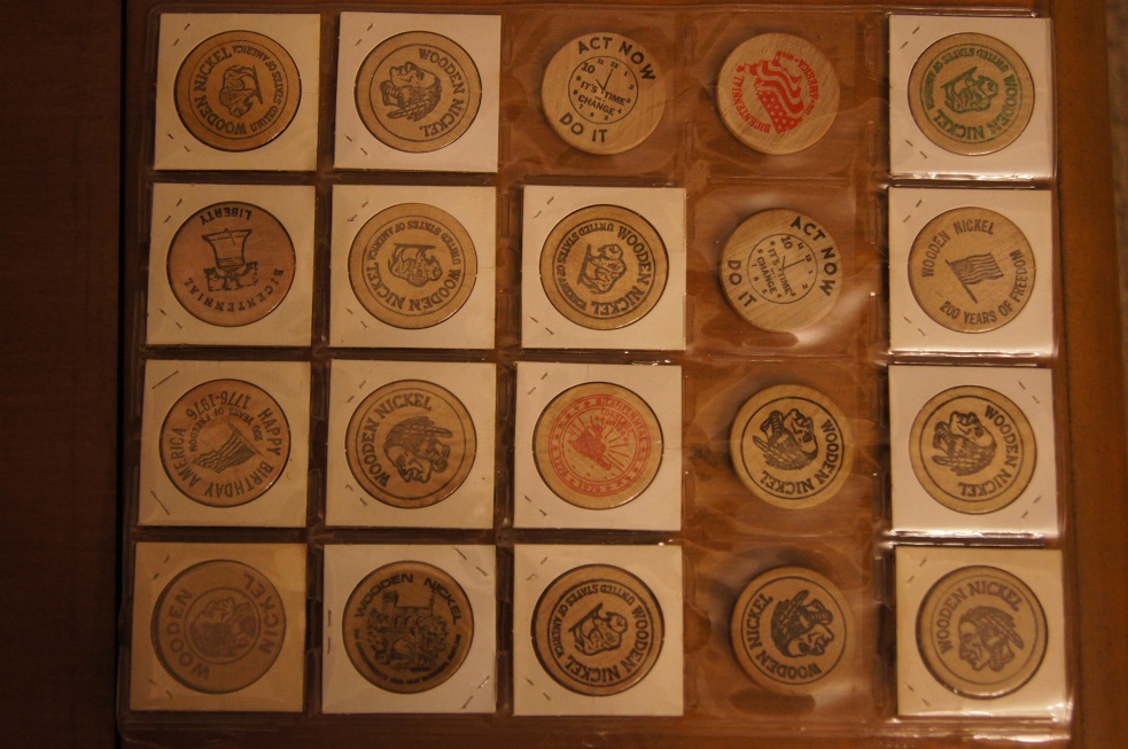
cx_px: 564
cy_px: 374
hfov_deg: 37.9
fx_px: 1643
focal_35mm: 52
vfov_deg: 25.7
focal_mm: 35
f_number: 5
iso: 1600
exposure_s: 1/40
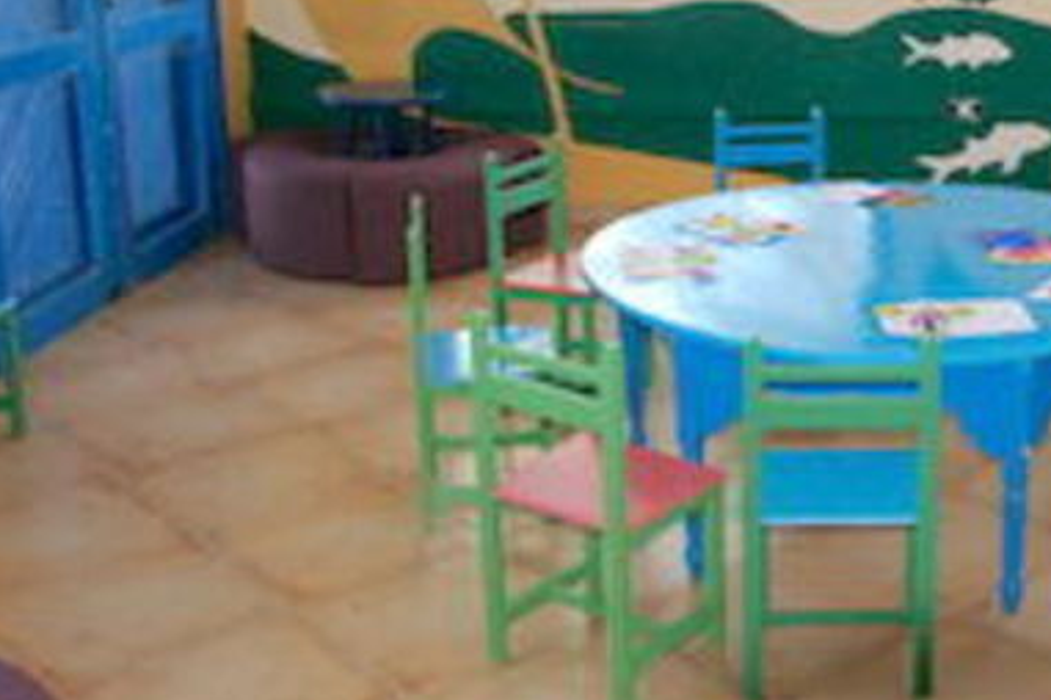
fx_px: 1489
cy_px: 143
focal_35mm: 51
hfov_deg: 36.1
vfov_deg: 26.0
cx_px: 981
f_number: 5.6
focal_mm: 18
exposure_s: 1/40
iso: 640
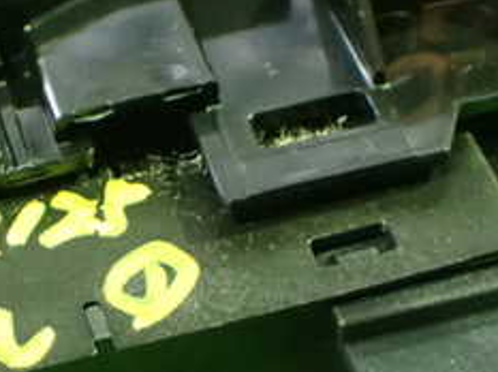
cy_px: 269
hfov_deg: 15.2
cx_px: 118
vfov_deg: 11.4
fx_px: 1853
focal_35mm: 129
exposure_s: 1/13
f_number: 3.2
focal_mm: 9.01
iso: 1600
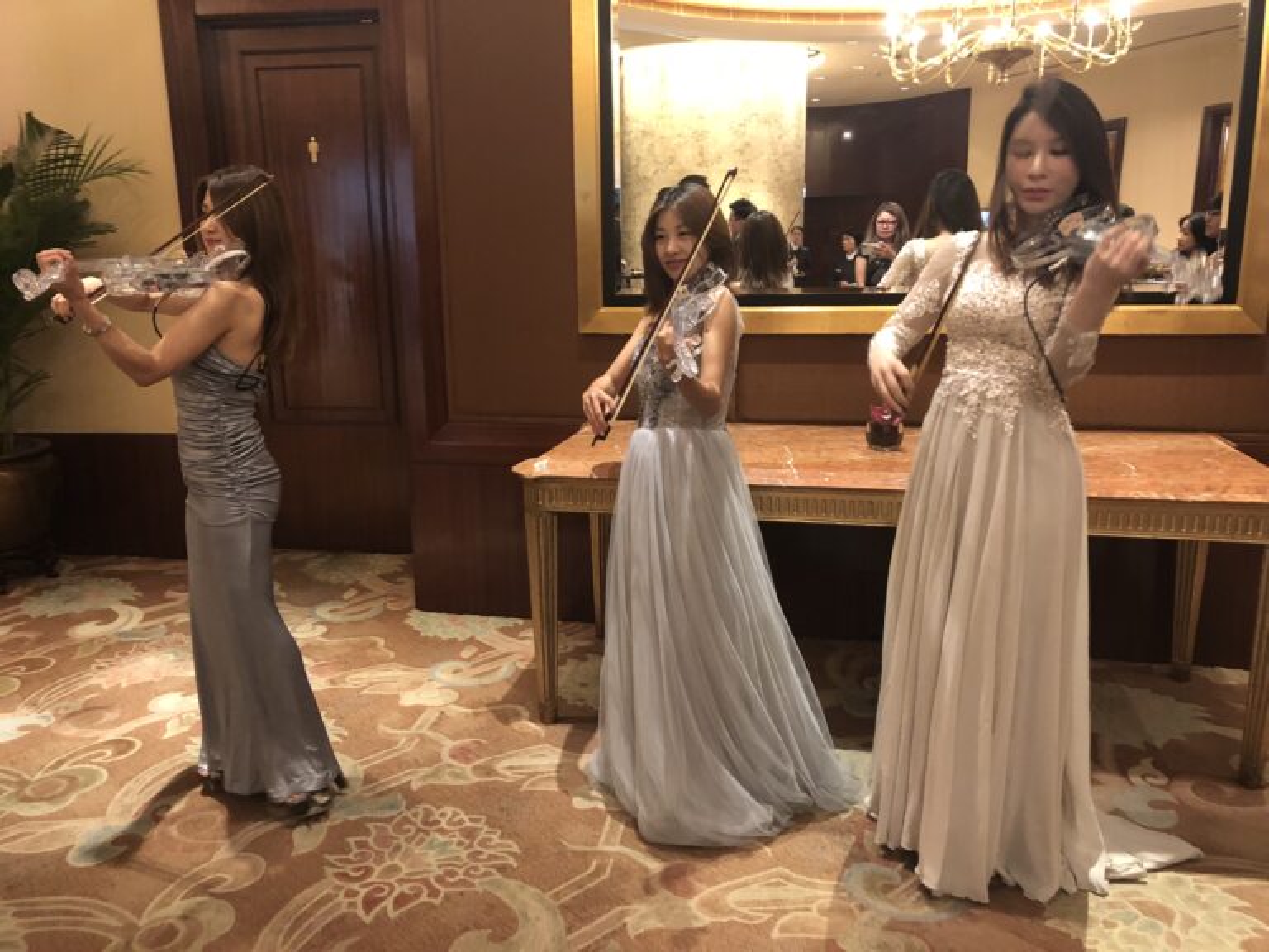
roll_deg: +0.5
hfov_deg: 63.4
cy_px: 476
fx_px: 1026
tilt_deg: -11.6
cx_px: 634
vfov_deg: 49.7
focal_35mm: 28
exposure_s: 1/33
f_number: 1.8
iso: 400
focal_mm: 4
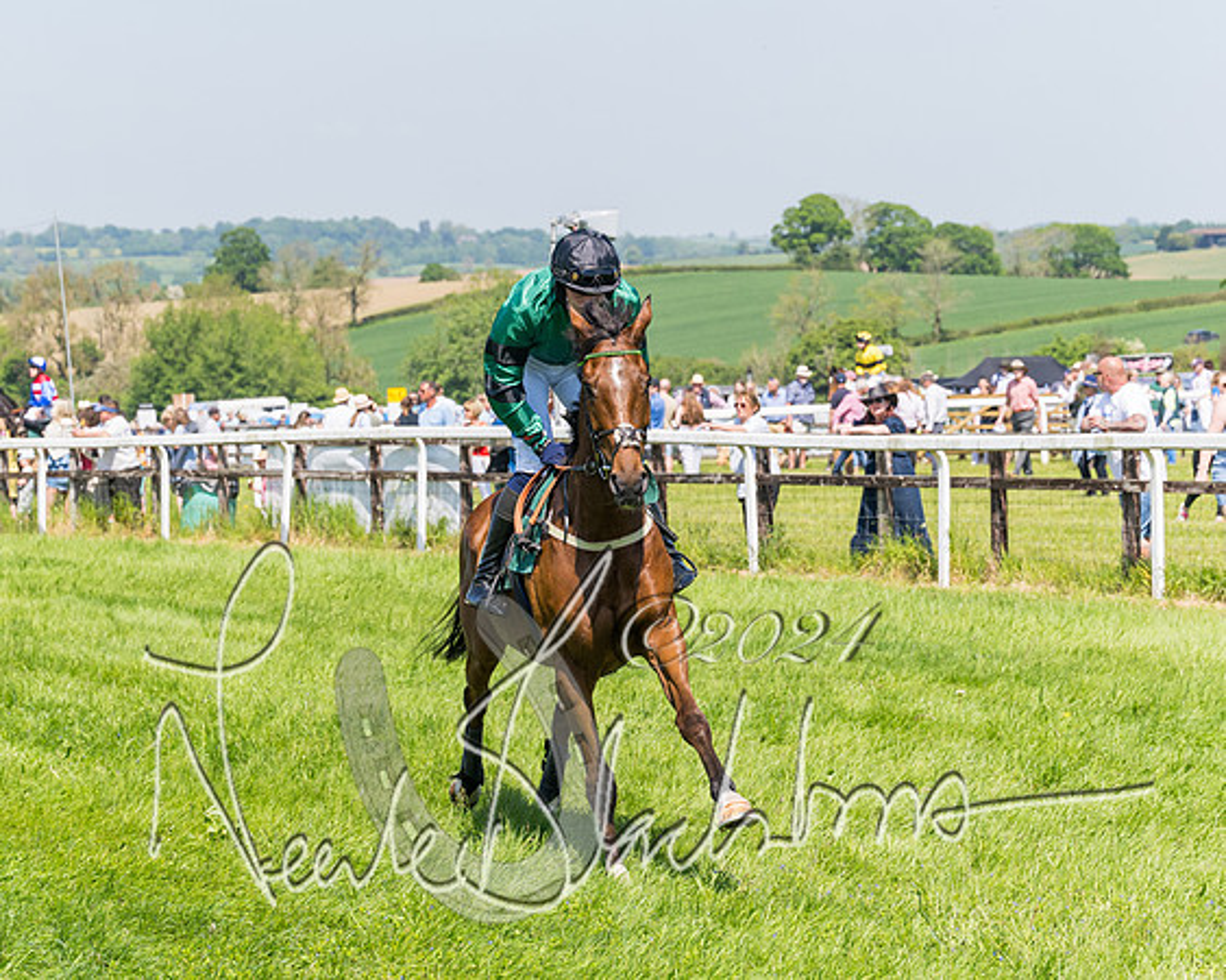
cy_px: 490
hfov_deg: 16.2
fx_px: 4291
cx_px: 502
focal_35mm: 118
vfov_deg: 13.0
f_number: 5
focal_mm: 70
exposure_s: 1/1250
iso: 200
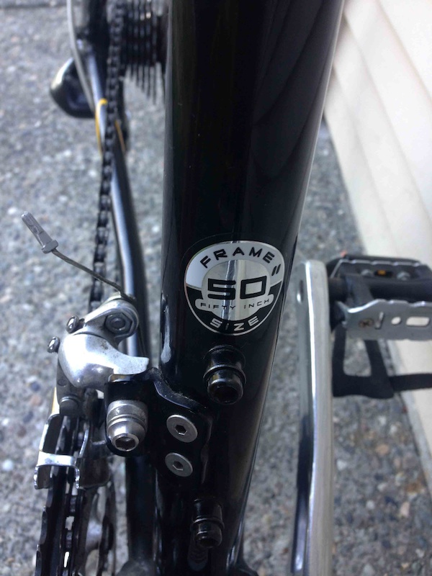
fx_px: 549
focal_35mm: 33
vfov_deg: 55.4
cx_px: 216
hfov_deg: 42.9
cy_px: 288
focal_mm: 4.12
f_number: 2.4
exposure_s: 1/40
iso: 50
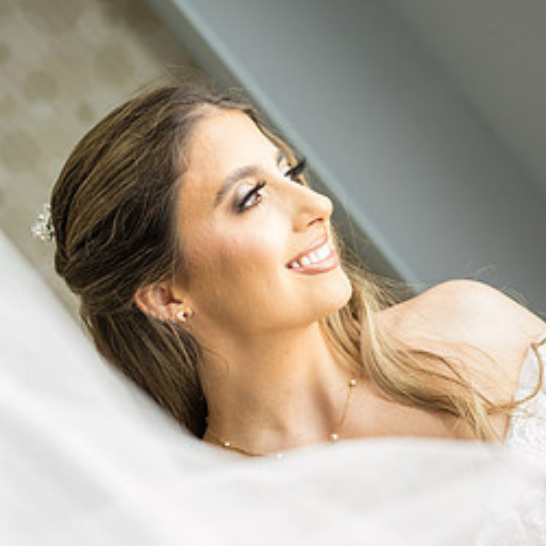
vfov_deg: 25.0
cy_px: 281
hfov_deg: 25.0
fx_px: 1231
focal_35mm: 69
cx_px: 275
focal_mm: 35
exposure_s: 1/125
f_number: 2.8
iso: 200
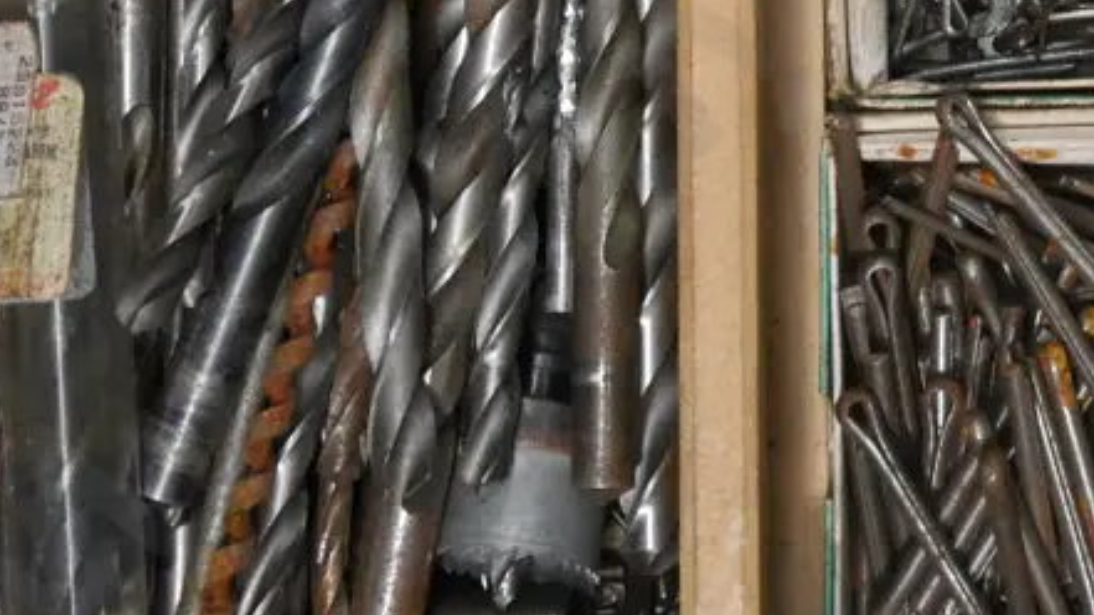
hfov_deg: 13.2
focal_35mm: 162
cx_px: 938
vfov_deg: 7.4
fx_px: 4699
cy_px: -108
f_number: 5.6
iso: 3200
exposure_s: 1/50
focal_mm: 32
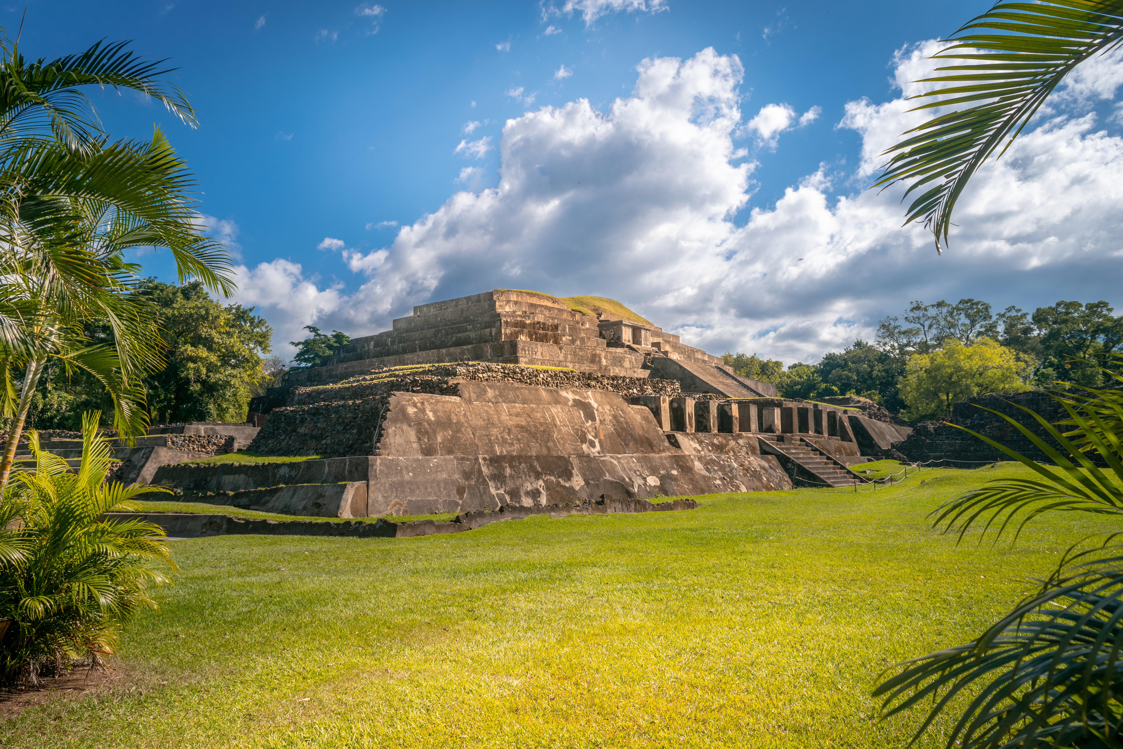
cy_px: 374
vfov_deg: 47.9
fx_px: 842
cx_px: 562
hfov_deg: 67.4
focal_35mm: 27
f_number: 8
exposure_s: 1/640
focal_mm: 18
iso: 100
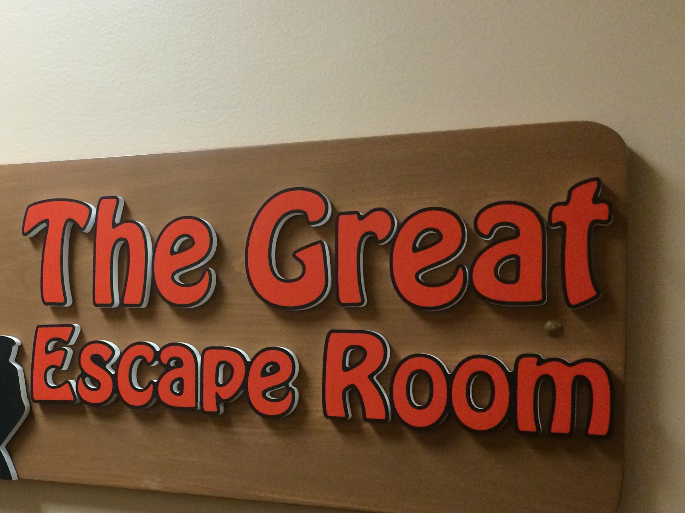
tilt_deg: -2.1
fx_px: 910
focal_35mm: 46
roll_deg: -0.2
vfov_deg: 31.2
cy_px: 350
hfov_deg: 40.1
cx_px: 169
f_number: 2.2
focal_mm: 4.15
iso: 250
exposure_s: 1/30
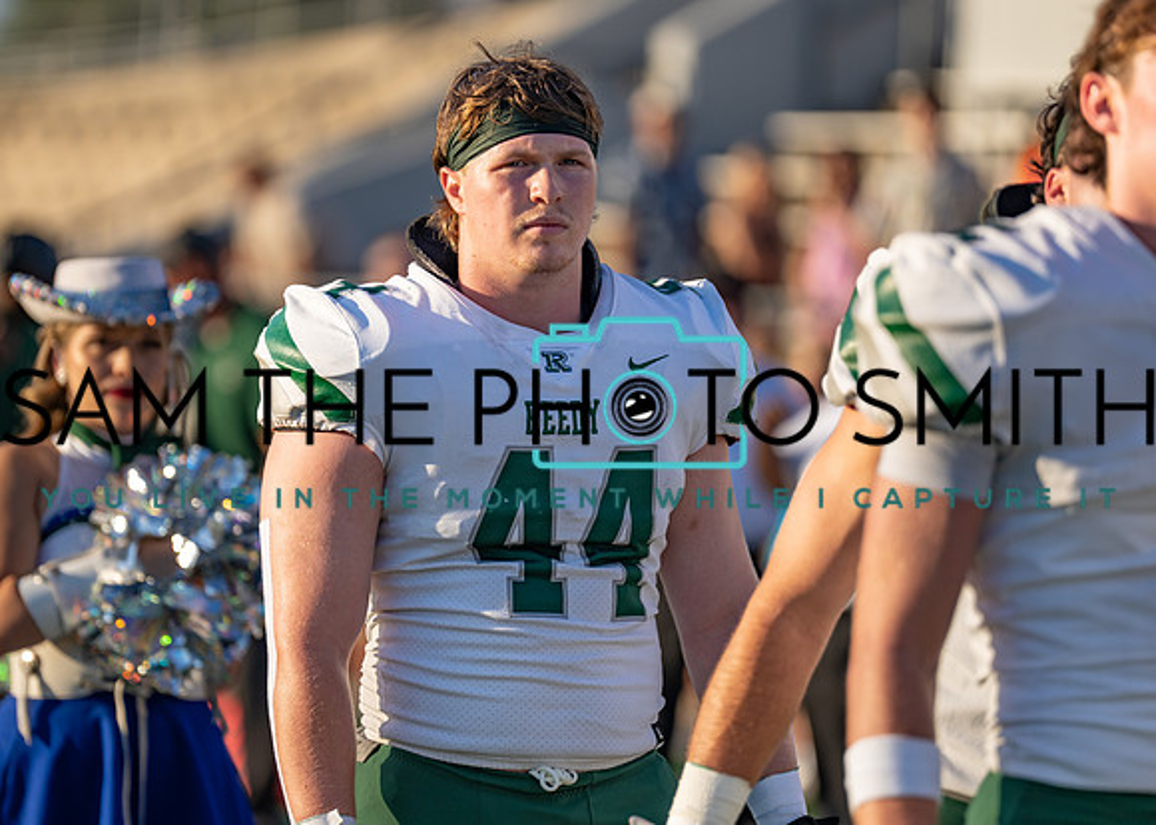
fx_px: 7831
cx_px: 451
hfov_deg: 8.4
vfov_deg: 6.0
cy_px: 364
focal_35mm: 239
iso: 100
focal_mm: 200
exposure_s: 1/1600
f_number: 2.8
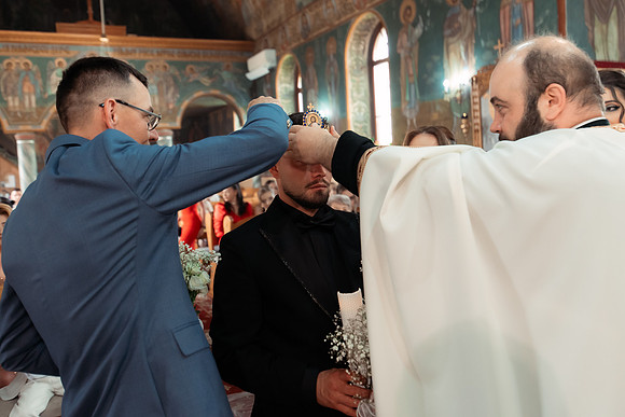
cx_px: 296
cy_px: 197
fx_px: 549
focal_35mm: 32
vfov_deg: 41.6
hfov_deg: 59.3
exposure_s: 1/200
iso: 2000
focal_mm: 30
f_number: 3.2
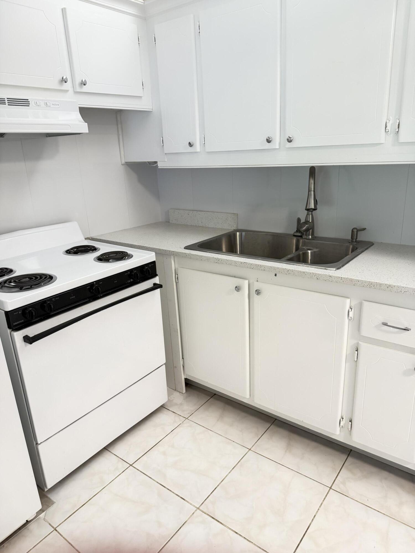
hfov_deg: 56.8
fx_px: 384
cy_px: 276
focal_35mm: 24
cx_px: 208
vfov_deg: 71.6
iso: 400
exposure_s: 1/60
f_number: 1.78
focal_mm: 6.76
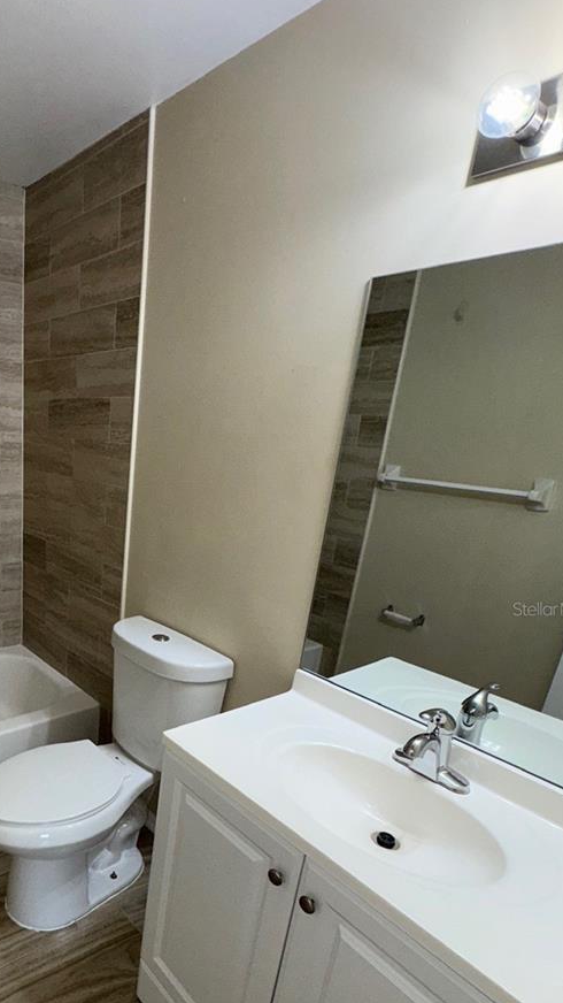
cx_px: 77
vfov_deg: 82.7
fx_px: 558
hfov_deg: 48.9
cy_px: 608
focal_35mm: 21
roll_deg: -1.3
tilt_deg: -19.6
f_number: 2.2
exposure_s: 1/122
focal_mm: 2.22
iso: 64
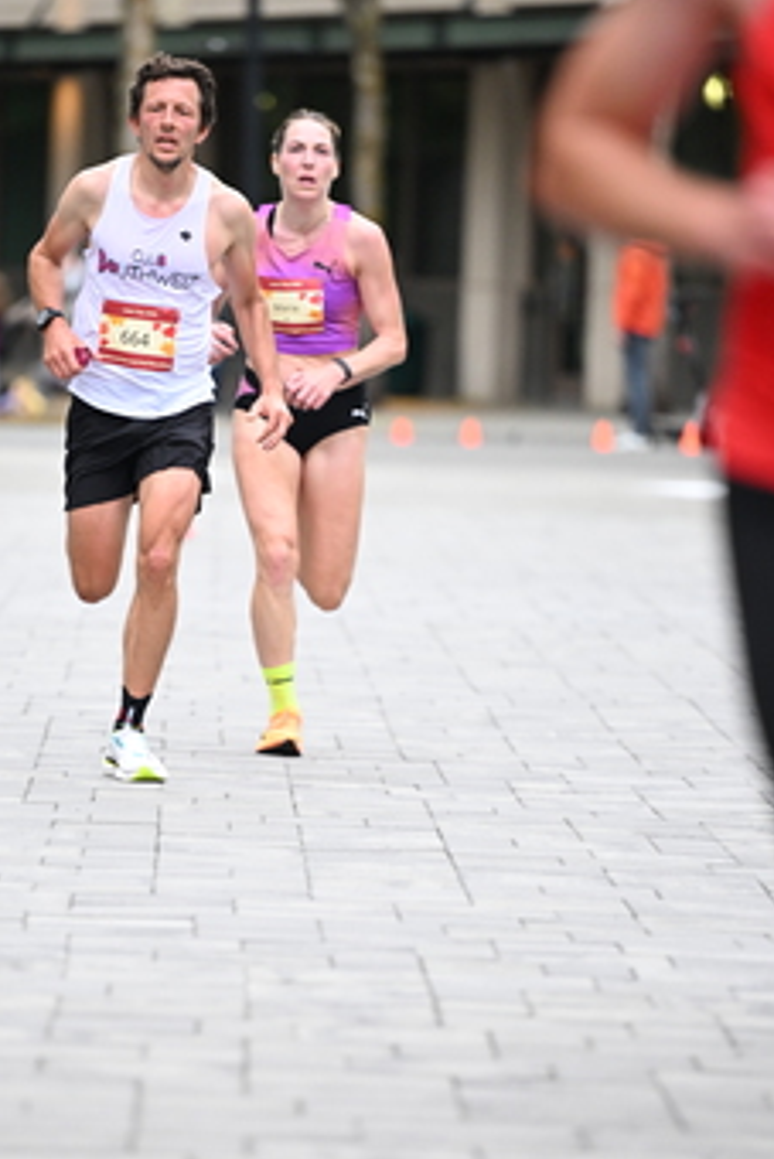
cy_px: 580
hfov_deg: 4.7
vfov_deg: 7.1
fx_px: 9374
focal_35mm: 291
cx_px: 295
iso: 1600
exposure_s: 1/1000
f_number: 2.8
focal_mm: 180
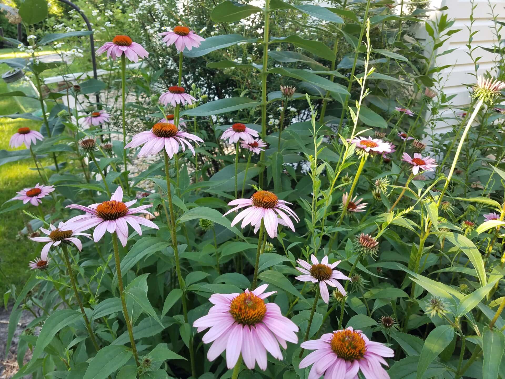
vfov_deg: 53.1
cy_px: 190
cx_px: 252
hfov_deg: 67.3
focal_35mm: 26
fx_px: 379
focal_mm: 4.2
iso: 64
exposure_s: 1/120
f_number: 1.7
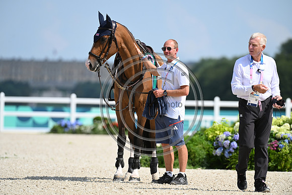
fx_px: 3083
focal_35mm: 380
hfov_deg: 5.4
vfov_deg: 3.6
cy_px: 98
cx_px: 146
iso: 250
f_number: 5.6
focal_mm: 380
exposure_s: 1/1250
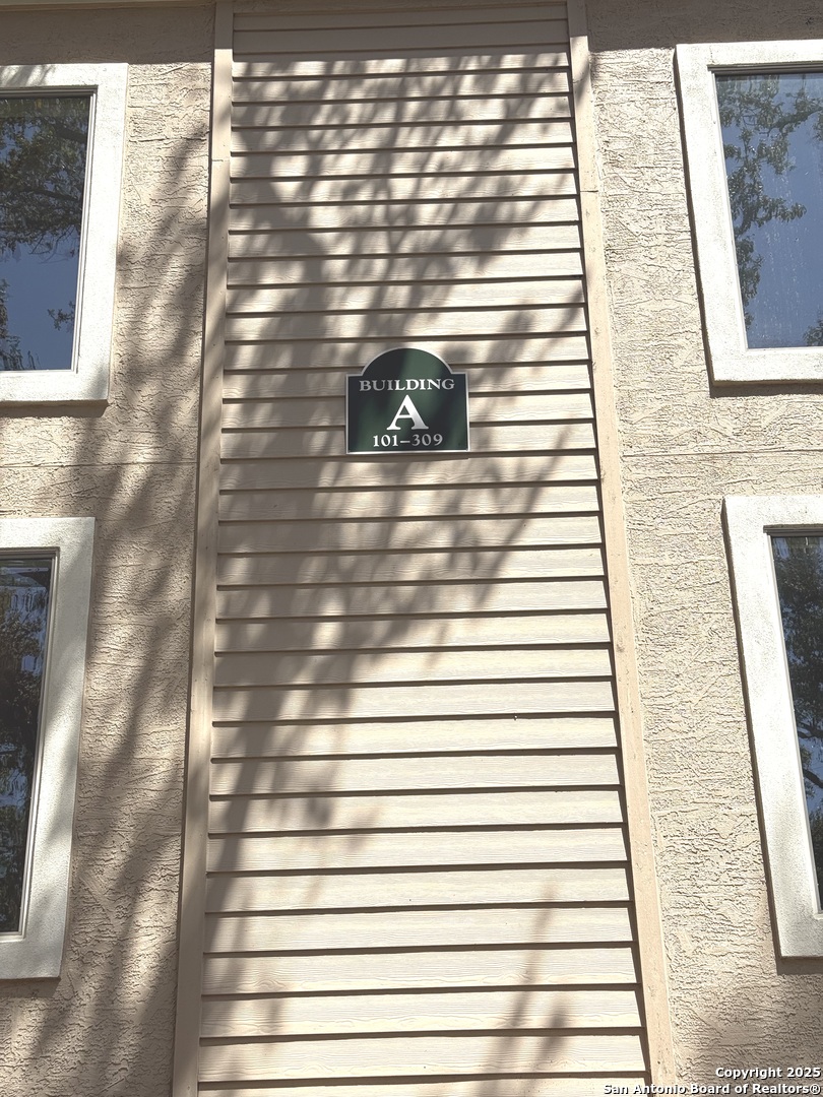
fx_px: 1522
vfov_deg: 39.7
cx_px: 412
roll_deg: +0.7
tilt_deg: +26.5
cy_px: 548
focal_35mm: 48
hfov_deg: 30.3
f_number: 1.78
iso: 64
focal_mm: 6.76
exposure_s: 1/3704
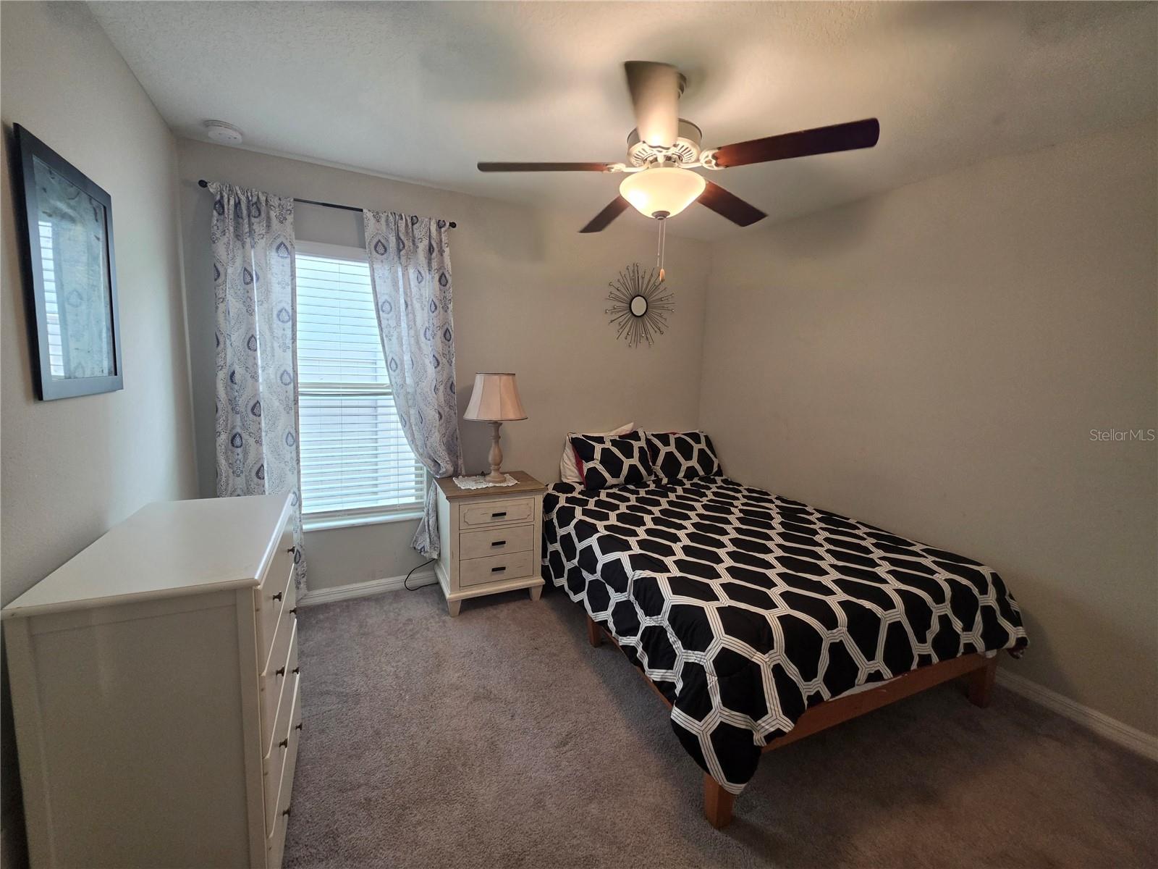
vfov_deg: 89.9
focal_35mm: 13
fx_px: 435
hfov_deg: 106.2
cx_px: 579
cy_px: 434
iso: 200
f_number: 1.9
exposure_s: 1/120
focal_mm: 2.2
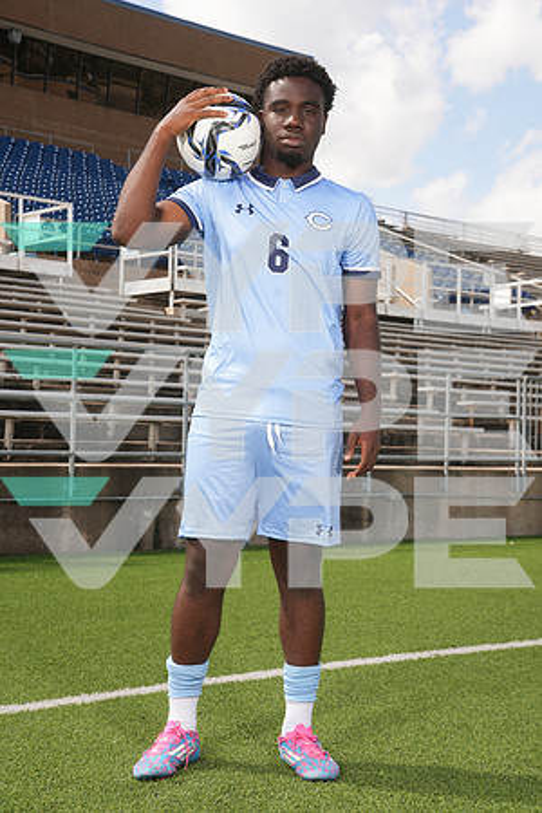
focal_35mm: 60
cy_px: 406
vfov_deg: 33.4
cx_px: 271
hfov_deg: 22.6
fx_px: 1355
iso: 100
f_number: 8
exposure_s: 1/200
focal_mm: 60
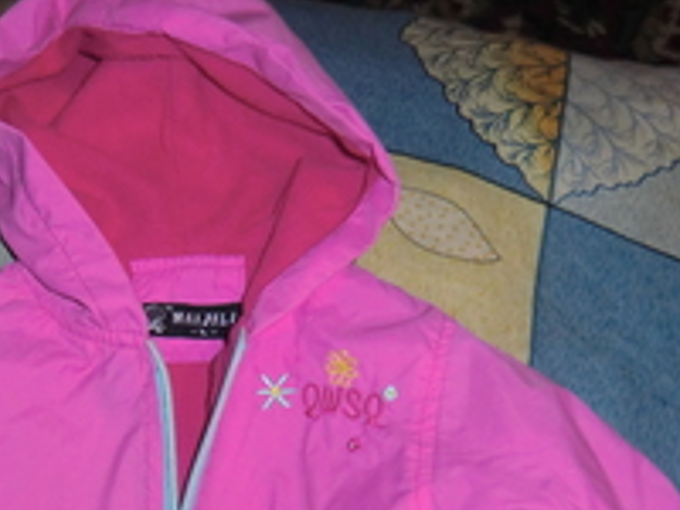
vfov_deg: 25.7
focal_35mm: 54
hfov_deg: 34.6
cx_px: 153
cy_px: 510
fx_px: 1061
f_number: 3.2
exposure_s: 1/50
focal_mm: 4.3
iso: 400
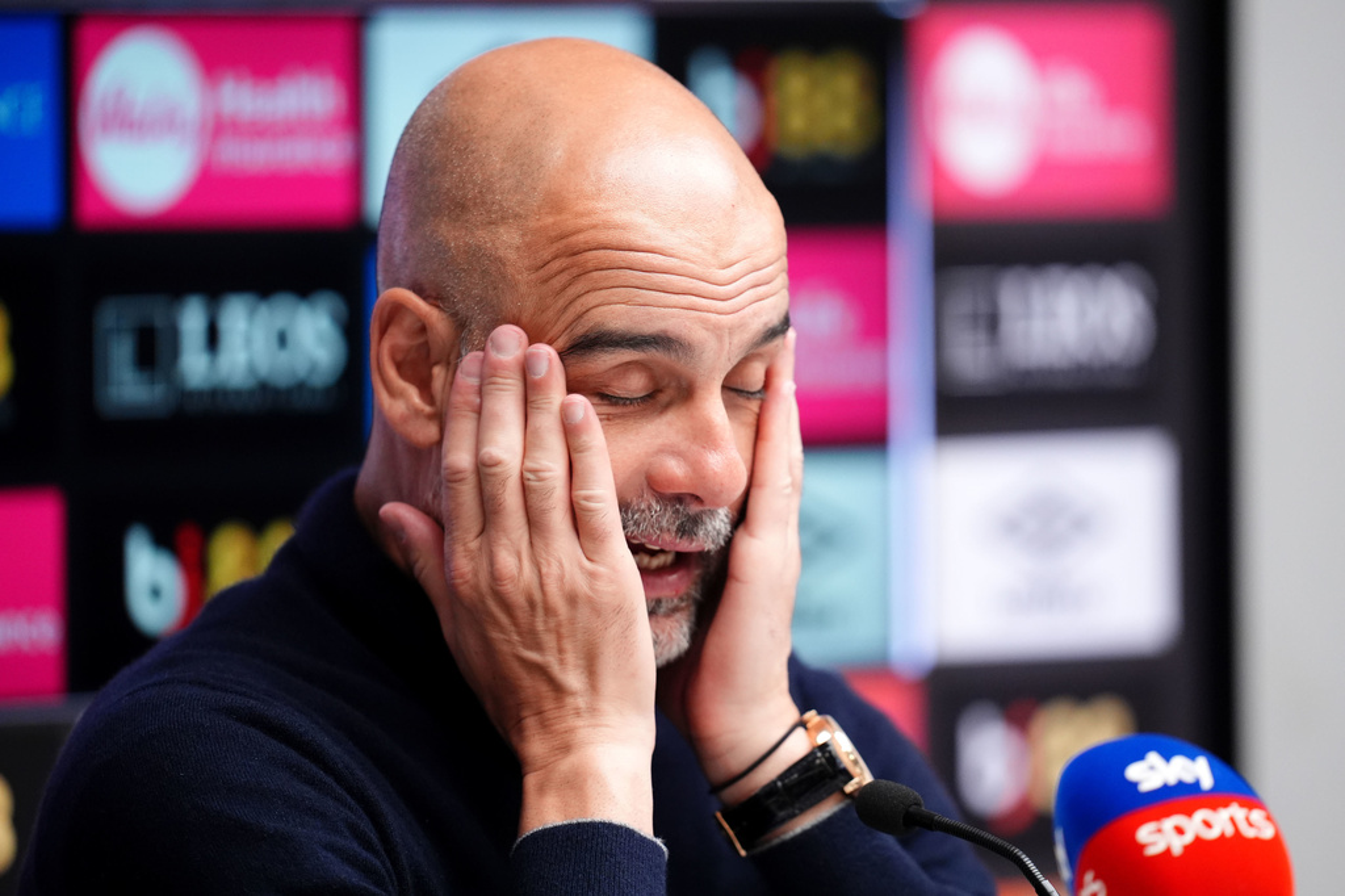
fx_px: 14939
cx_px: 672
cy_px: 448
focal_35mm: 400
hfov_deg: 5.2
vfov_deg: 3.4
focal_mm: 400
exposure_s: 1/640
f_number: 2.8
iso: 3200
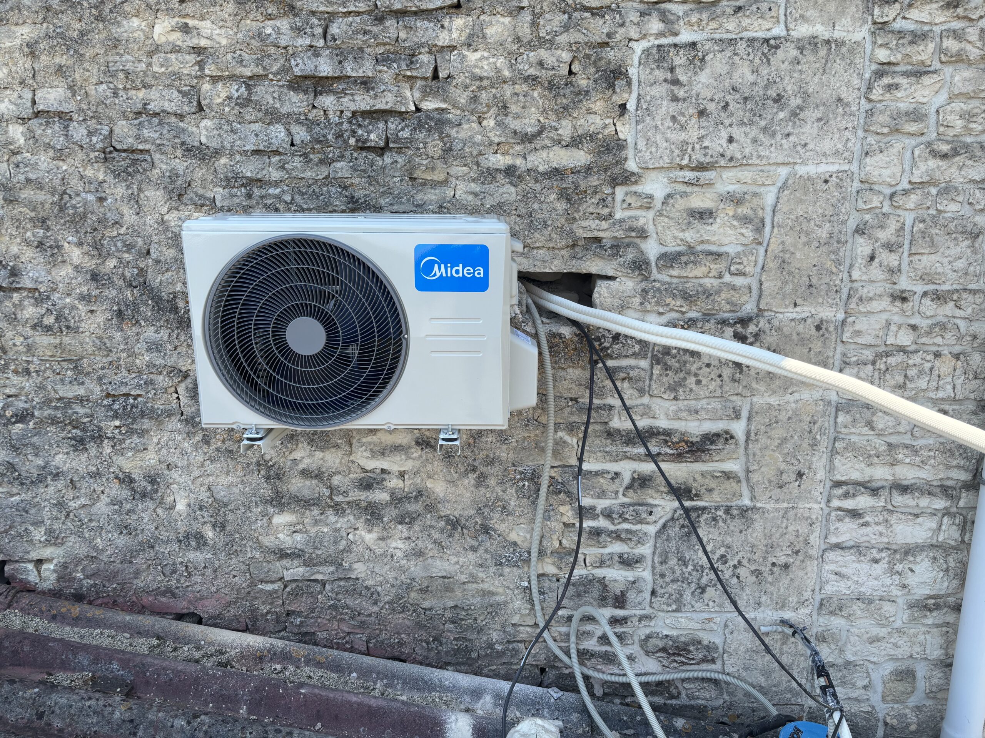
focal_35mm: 26
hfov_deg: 67.3
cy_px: 369
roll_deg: +0.5
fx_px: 740
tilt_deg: -14.9
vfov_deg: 53.1
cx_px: 492
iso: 50
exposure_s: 1/1220
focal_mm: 5.96
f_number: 1.6
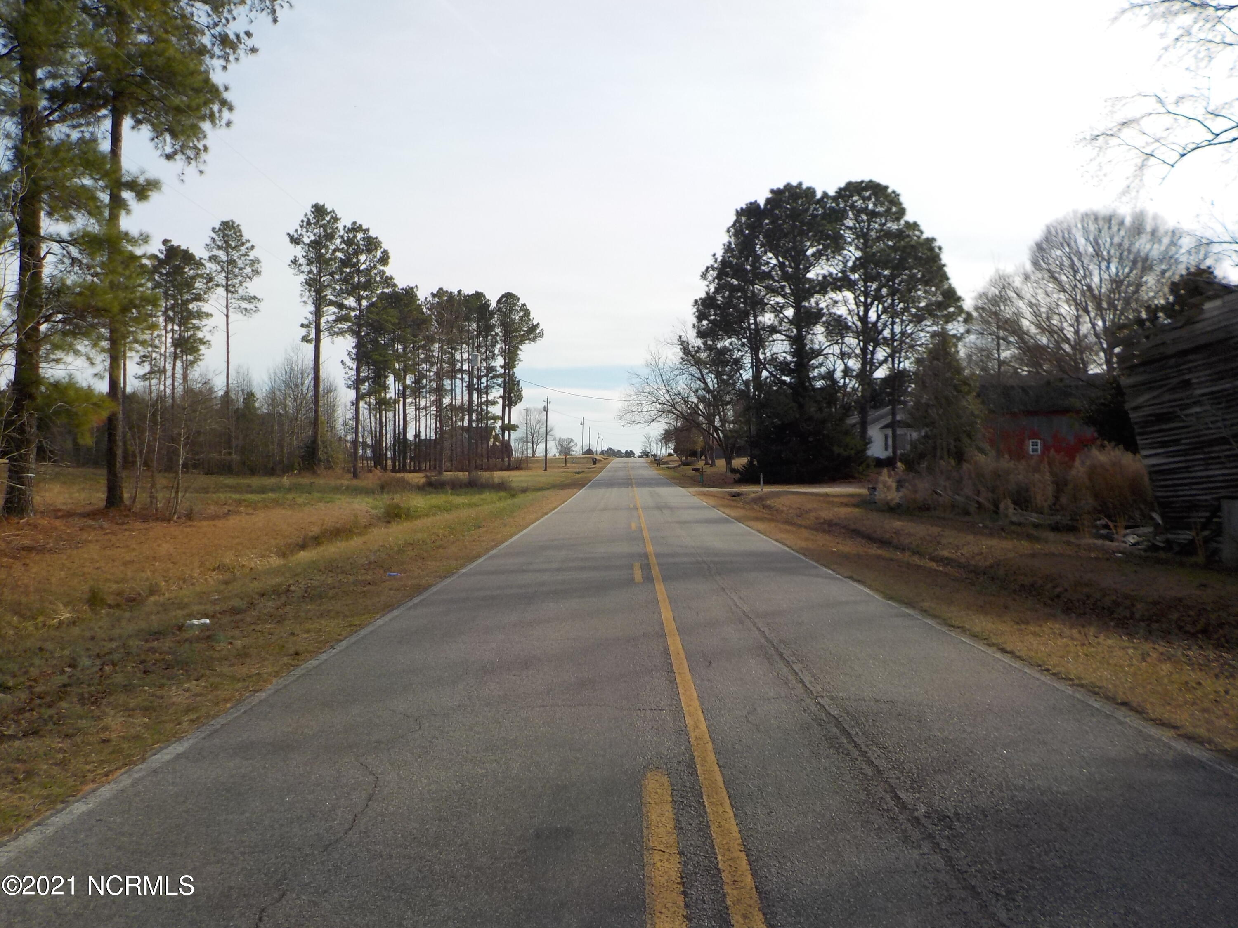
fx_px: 1073
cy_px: 464
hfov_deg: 60.0
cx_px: 619
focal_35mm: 30
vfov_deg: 46.8
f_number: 3.3
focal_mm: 4.1
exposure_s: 1/1000
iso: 125
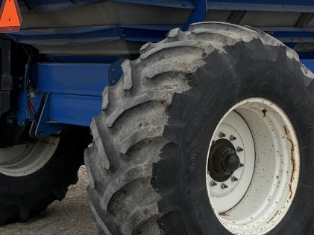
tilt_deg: +4.9
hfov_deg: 23.8
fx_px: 744
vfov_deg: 17.4
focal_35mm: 82
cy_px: -25
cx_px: 164
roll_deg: +2.0
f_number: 1.78
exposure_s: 1/4167
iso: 80
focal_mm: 6.76
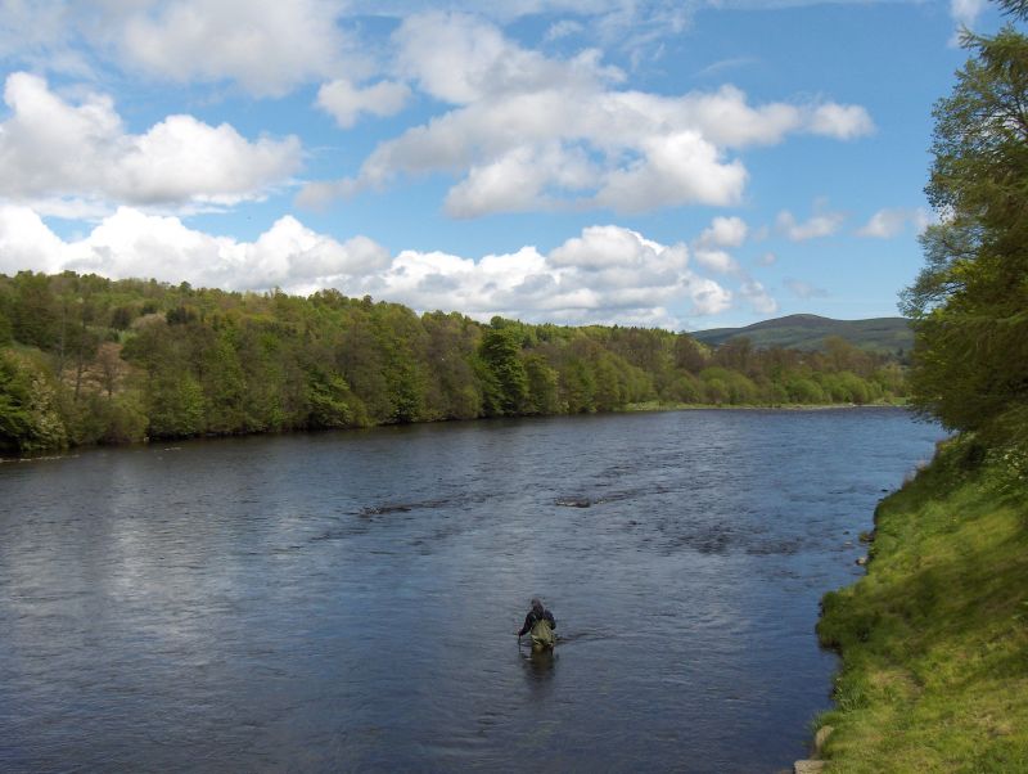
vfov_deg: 36.9
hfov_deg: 47.8
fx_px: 1160
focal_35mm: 39
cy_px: 387
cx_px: 514
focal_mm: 8
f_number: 4.8
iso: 50
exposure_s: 1/690
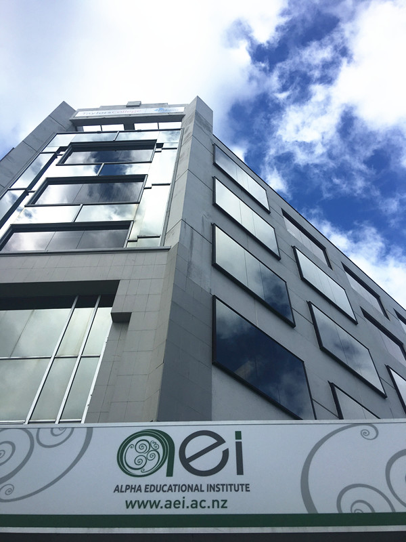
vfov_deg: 61.7
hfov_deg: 48.2
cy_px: 271
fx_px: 454
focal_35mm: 29
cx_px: 203
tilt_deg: +56.2
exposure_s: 1/2137
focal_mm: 4.15
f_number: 2.2
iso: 25
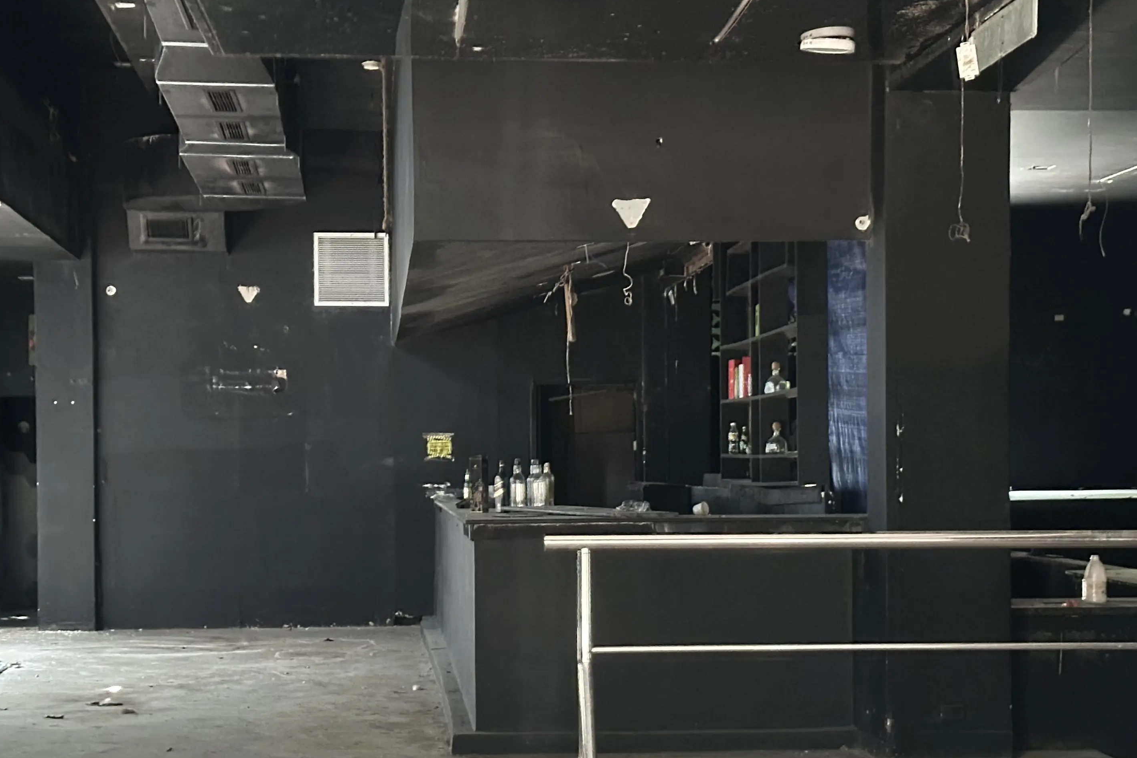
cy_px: 512
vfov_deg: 19.1
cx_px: 657
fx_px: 2242
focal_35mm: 71
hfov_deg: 28.4
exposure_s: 1/24
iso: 640
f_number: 1.78
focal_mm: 6.86
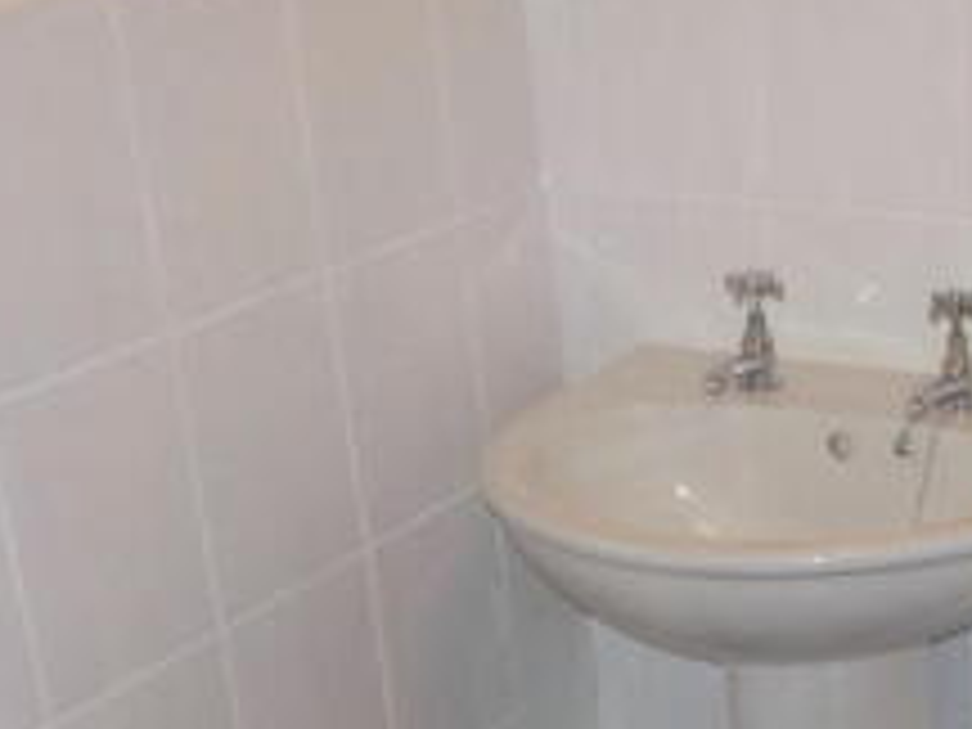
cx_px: 1046
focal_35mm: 81
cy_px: 745
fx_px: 2274
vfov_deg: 17.7
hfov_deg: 22.8
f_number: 3.3
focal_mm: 4.1
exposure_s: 1/30
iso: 200
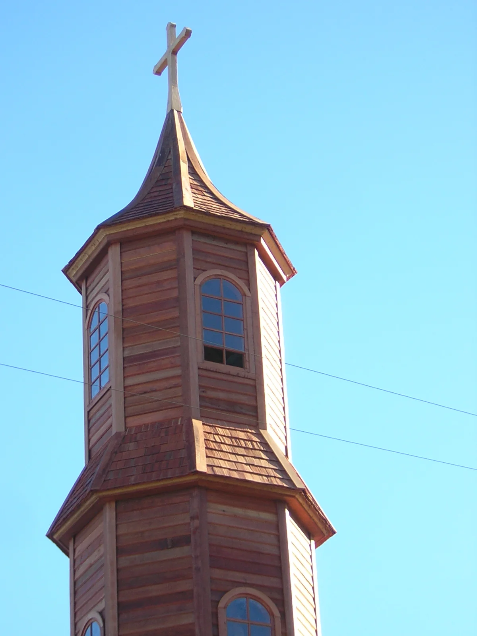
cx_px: 238
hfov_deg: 13.7
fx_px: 1984
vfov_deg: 18.2
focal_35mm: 108
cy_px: 318
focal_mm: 14.1
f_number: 4.7
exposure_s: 1/106
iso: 100
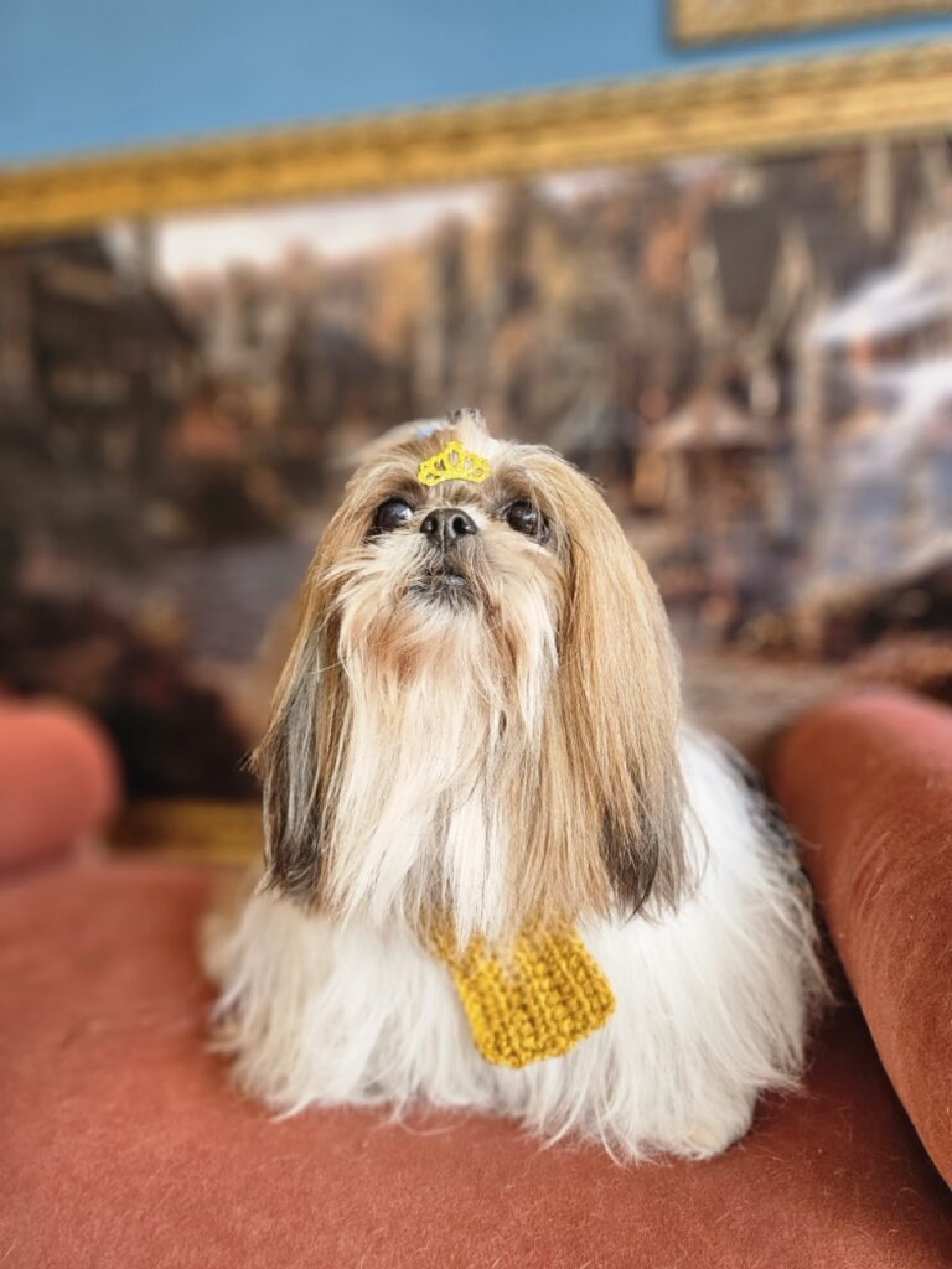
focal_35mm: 23
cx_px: 476
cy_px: 634
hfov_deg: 58.9
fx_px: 843
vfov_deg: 73.9
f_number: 1.8
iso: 125
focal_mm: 5.4
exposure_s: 1/120
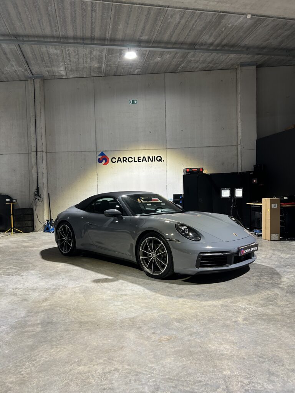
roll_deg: +0.7
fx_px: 295
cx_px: 148
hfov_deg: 53.1
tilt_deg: -1.4
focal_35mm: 26
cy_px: 196
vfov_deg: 67.3
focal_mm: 5.7
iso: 80
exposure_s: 1/50
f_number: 1.5
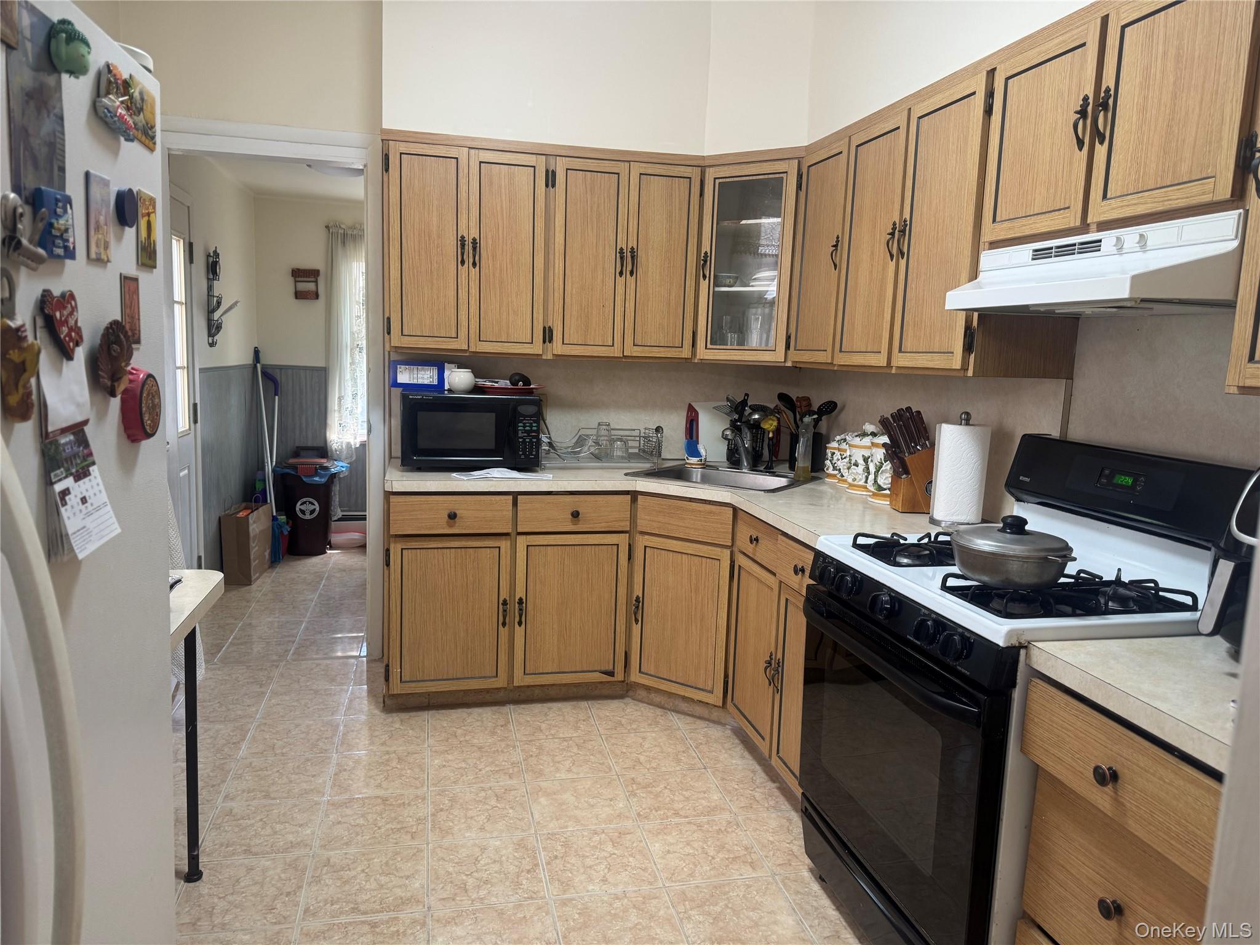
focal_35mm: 24
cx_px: 630
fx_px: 874
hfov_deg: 71.6
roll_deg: -2.0
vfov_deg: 56.8
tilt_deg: -8.8
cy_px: 472
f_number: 1.78
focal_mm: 6.76
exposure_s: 1/60
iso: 125
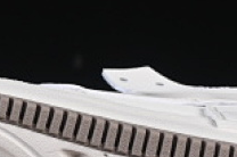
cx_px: 58
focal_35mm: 390
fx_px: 2564
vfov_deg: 3.5
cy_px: 135
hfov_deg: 5.3
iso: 160
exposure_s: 1/80
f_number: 8
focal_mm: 50
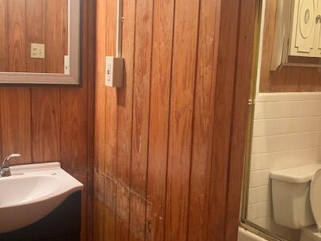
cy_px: 134
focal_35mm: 41
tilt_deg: -11.1
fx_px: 380
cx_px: 140
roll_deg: -2.3
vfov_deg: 35.1
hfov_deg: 45.7
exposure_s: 1/30
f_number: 1.8
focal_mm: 4.25
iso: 400
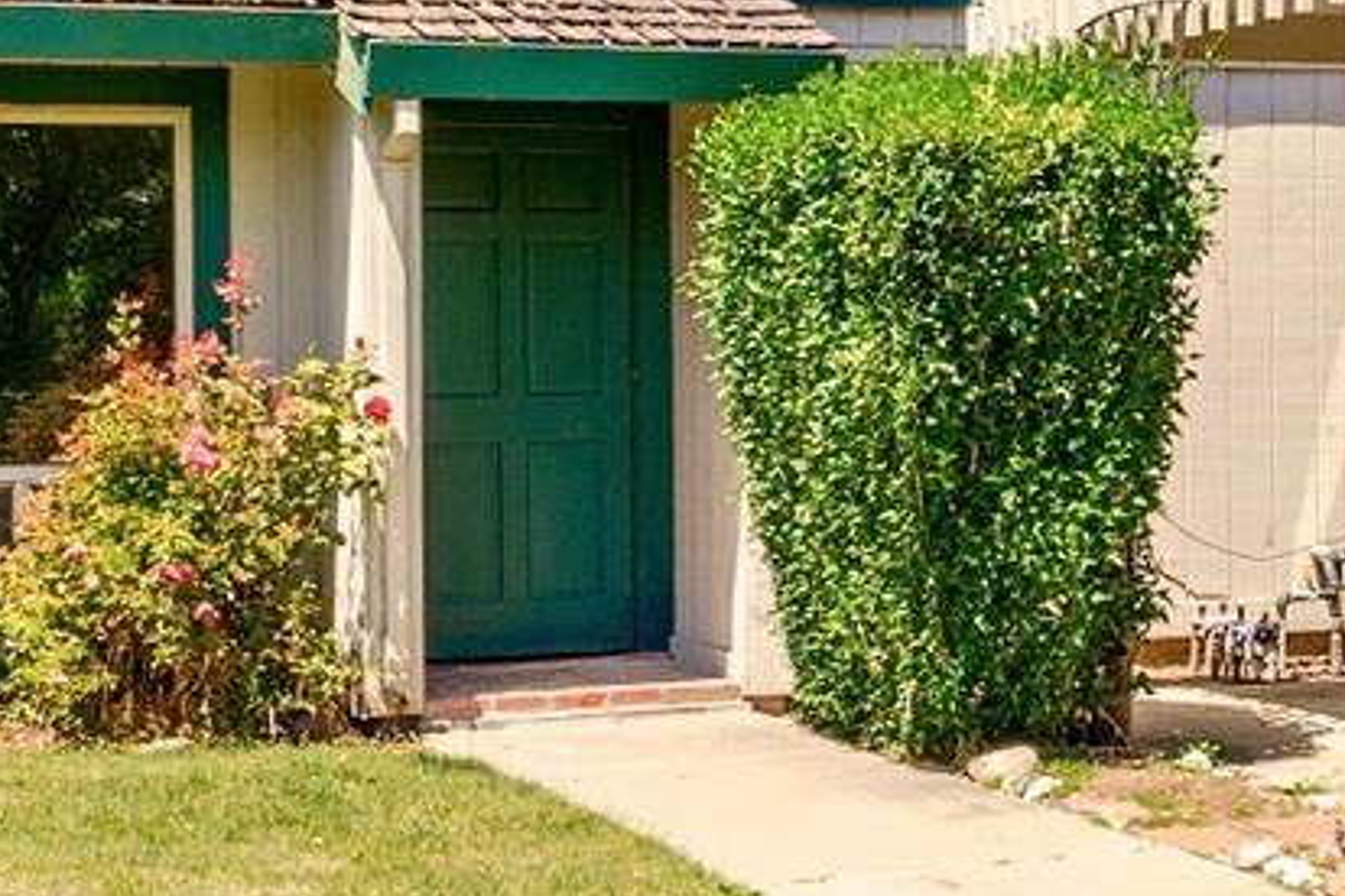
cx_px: 1017
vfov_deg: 17.8
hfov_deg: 26.3
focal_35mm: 76
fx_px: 2839
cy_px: 195
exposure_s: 1/200
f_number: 8
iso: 100
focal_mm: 14
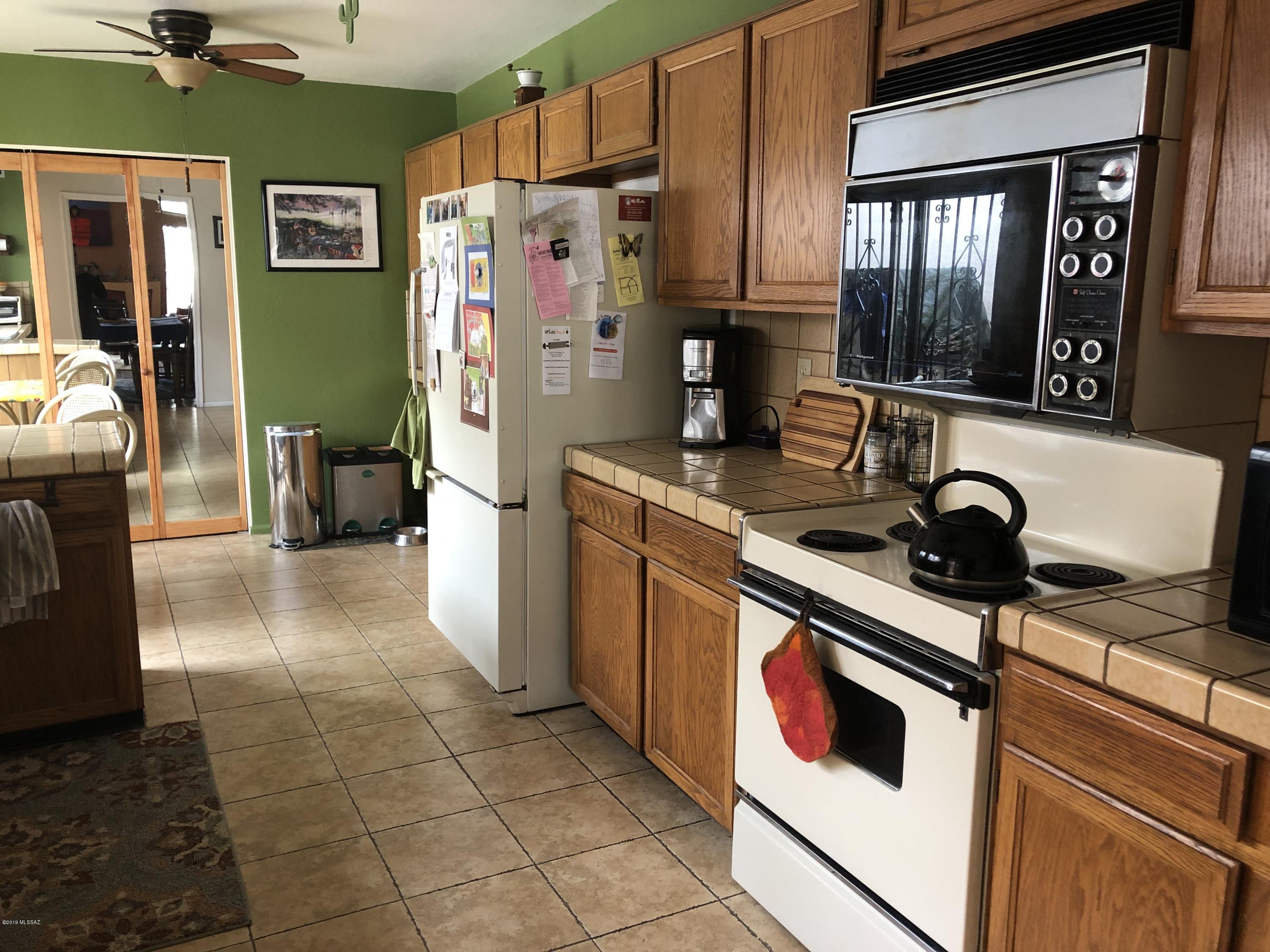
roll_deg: -0.2
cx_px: 635
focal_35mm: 28
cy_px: 476
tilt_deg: -11.5
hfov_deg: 63.4
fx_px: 1027
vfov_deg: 49.7
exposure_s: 1/15
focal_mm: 4
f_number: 1.8
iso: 50
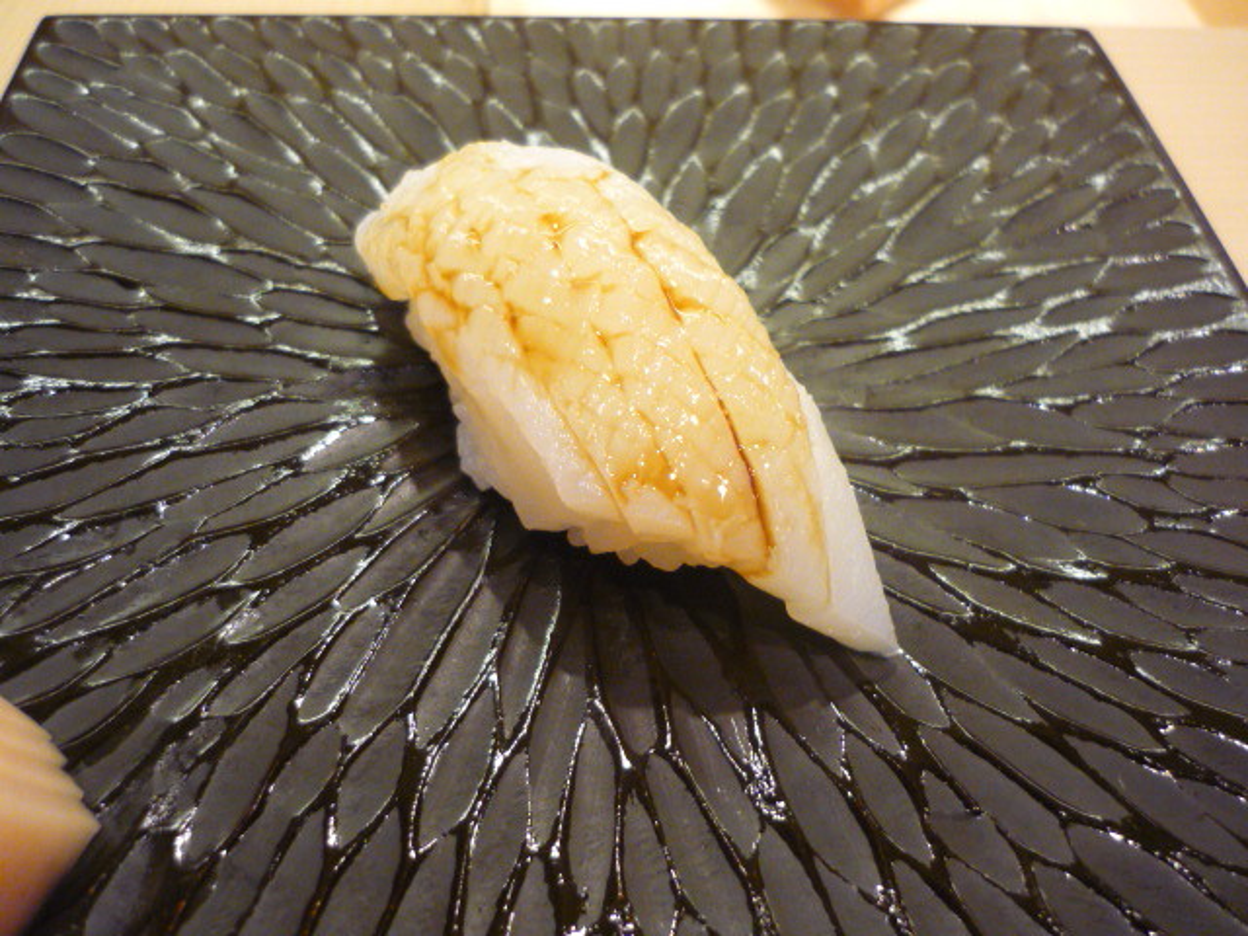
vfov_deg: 42.9
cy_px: 468
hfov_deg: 55.4
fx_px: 1190
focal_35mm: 33
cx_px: 624
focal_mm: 5.5
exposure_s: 1/15
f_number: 2.8
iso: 400
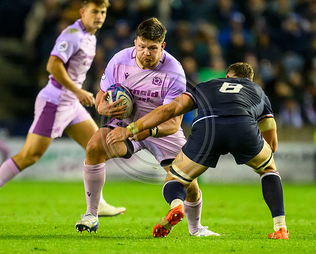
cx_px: 158
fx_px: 10130
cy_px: 149
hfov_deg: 1.8
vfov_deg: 1.4
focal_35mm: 1081
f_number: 4
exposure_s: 1/1000
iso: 10000
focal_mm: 560
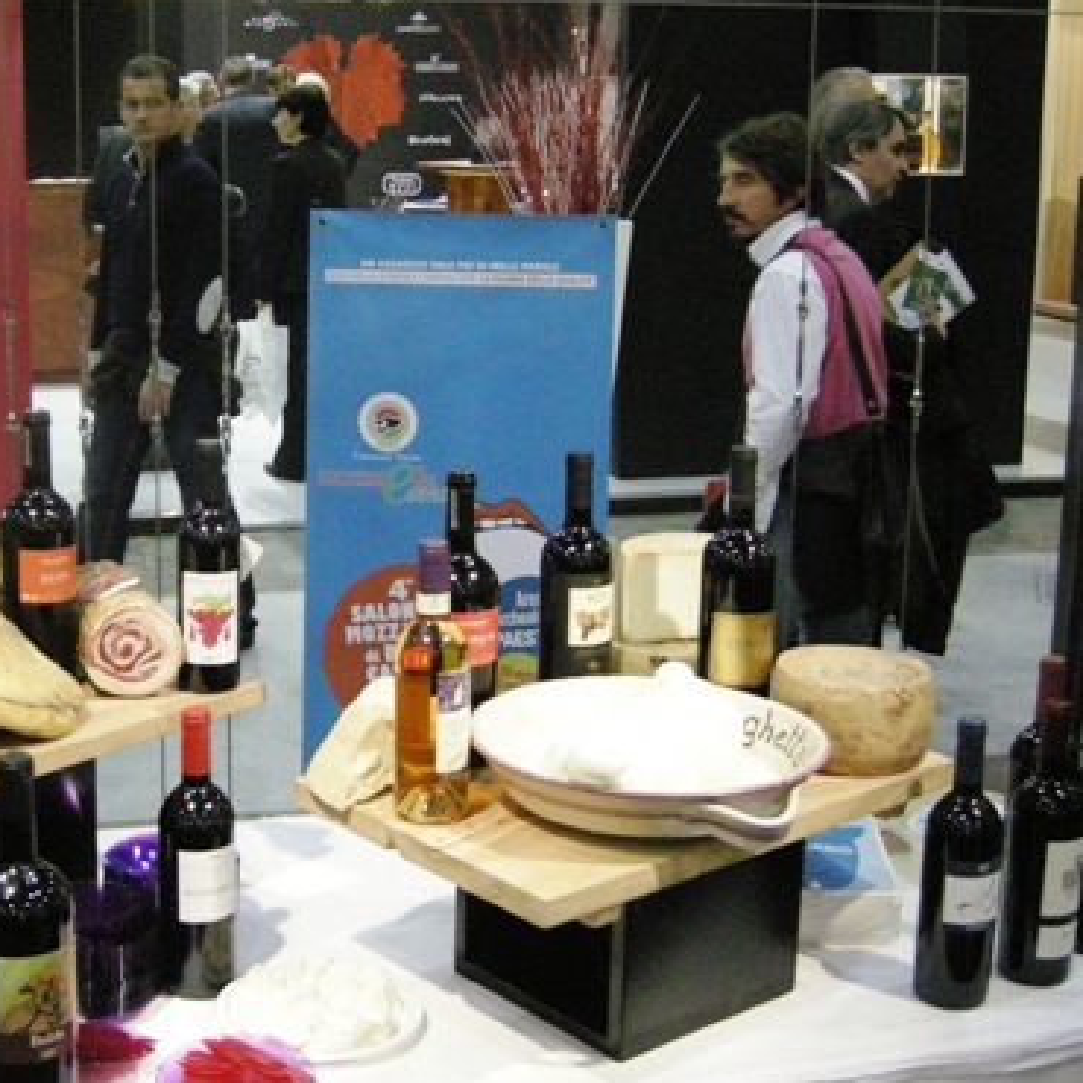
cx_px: 357
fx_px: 1947
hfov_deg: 30.8
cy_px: 533
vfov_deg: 31.1
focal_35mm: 55
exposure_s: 1/125
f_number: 2.7
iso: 817
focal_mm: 7.5
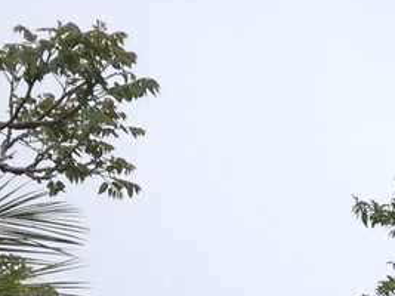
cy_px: 559
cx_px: 966
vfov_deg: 6.9
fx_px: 2395
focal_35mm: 210
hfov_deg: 8.6
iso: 50
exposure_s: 1/536
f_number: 2.4
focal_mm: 4.28
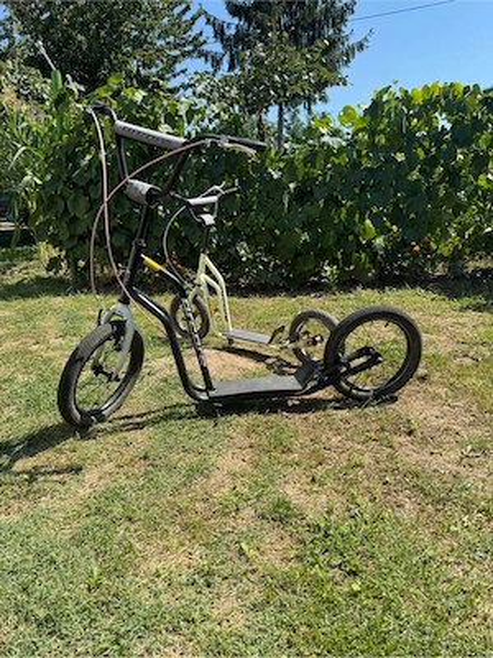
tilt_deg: -14.2
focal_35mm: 24
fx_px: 456
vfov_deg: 71.6
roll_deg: +1.5
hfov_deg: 56.8
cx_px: 246
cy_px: 329
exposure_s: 1/2604
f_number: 1.78
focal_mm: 6.76
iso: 80
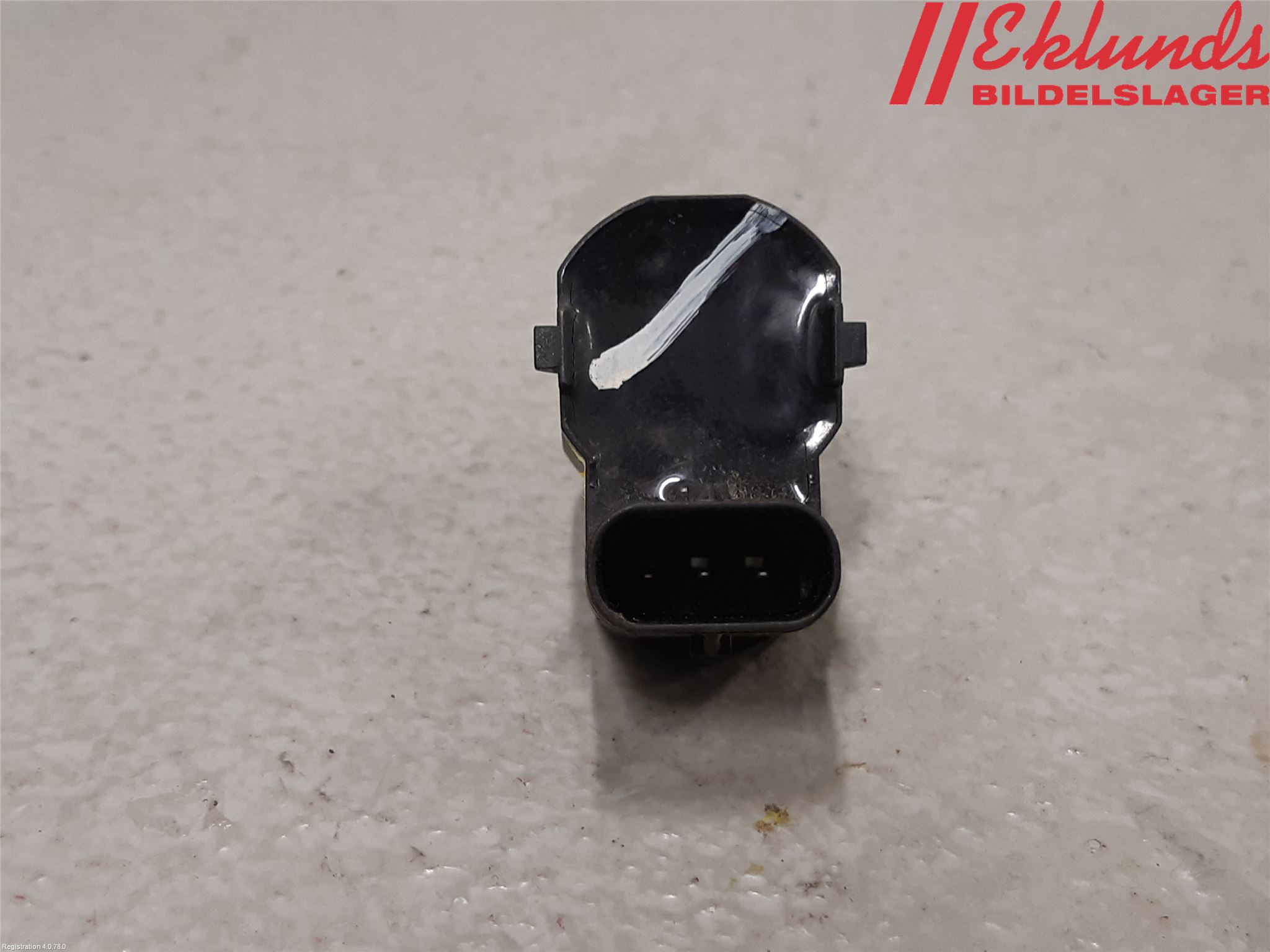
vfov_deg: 53.1
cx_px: 635
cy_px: 476
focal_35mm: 26
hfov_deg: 67.3
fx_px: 954
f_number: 1.7
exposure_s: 1/50
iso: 125
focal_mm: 3.93
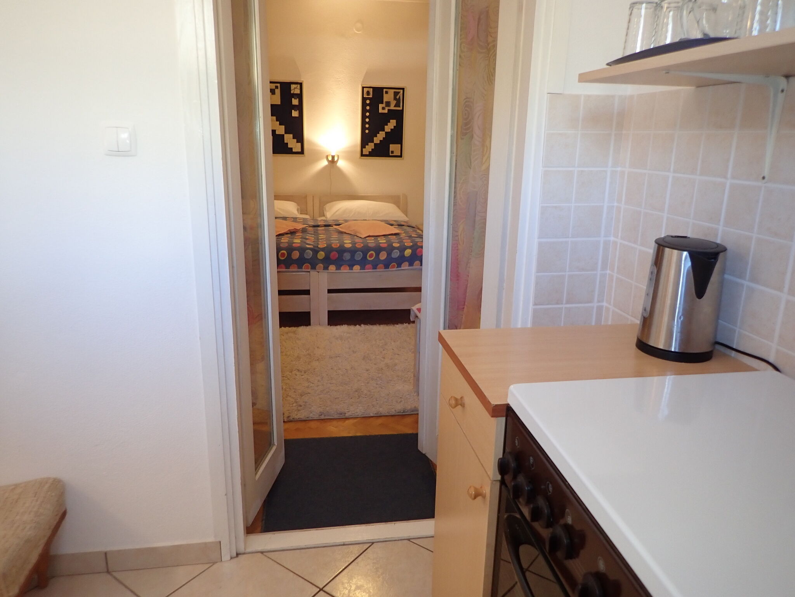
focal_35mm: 25
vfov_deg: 54.9
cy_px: 298
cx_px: 398
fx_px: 574
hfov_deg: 69.4
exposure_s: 1/30
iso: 200
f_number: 2
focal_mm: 4.5
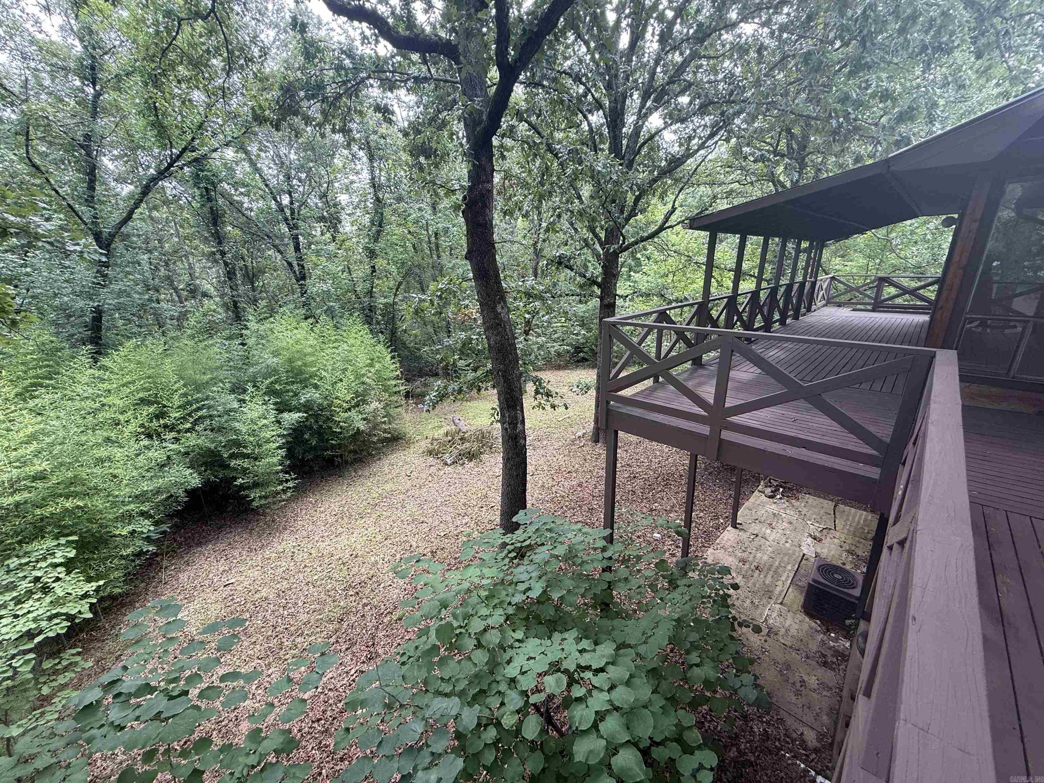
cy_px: 392
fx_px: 422
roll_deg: +0.4
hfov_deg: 102.1
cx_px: 522
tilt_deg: -17.8
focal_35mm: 14
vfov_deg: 85.7
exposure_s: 1/99
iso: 50
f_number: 2.2
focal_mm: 2.22
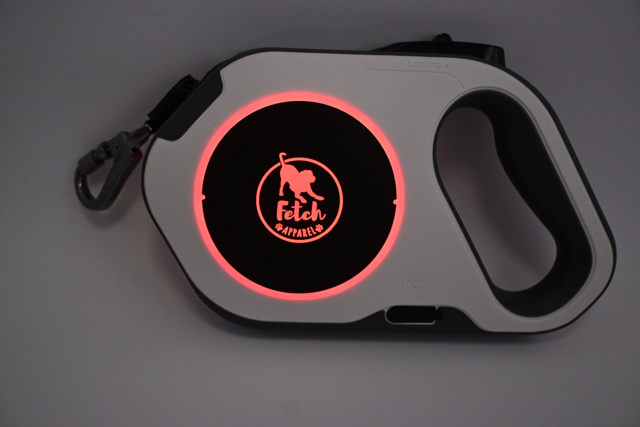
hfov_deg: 55.1
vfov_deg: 38.4
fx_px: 613
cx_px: 320
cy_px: 214
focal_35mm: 34
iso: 1600
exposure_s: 1/40
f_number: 4.2
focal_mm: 23
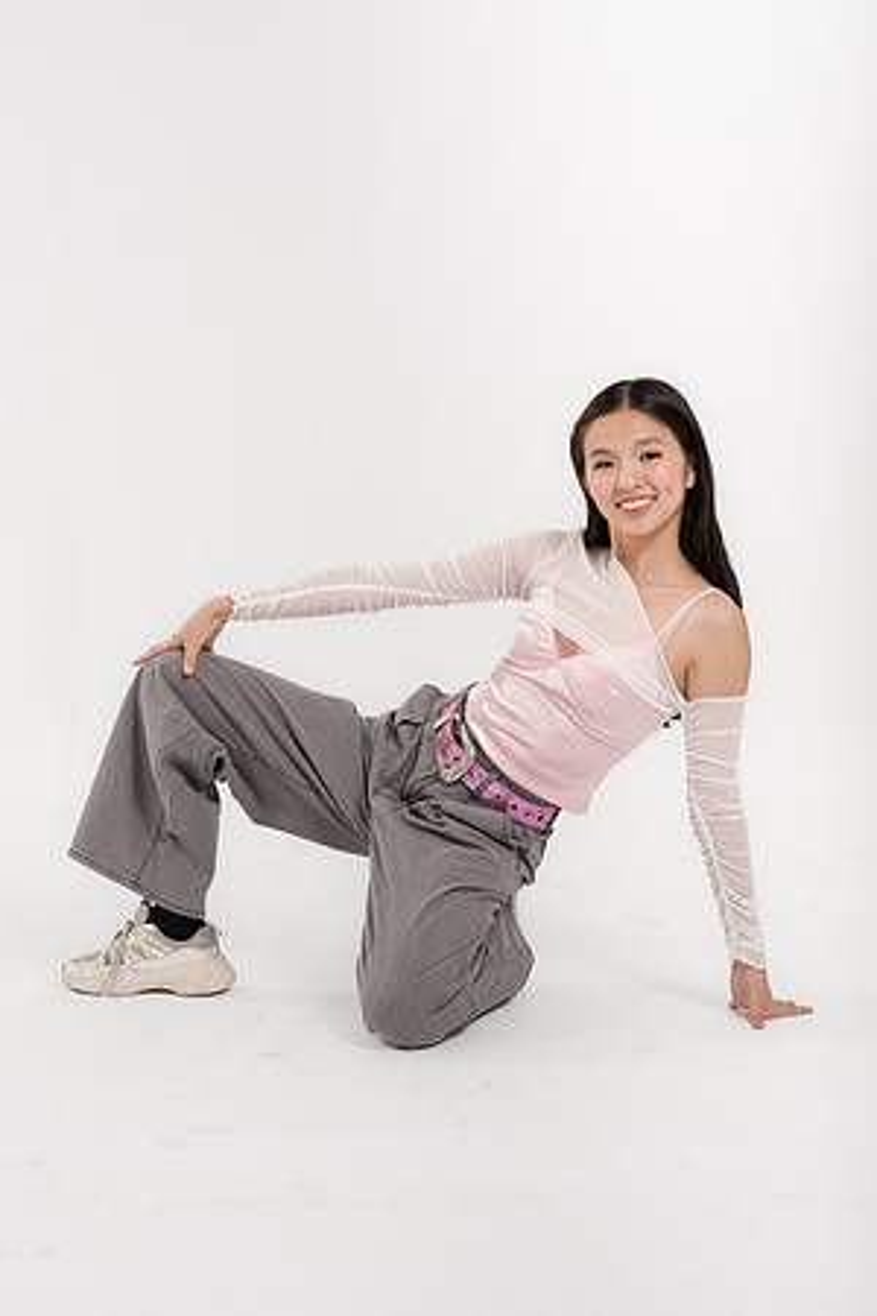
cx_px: 438
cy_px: 658
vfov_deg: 36.9
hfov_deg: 25.1
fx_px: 1973
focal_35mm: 54
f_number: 9
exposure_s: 1/200
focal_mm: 54
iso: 400
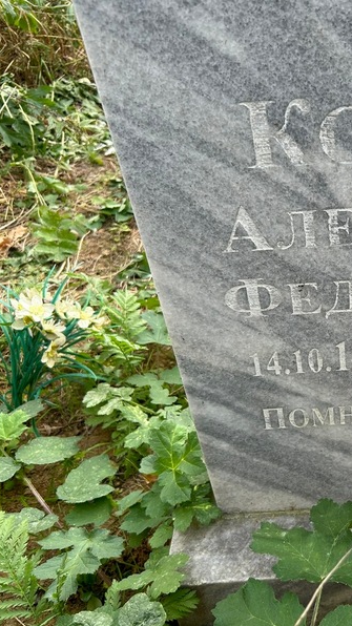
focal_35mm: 38
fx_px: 631
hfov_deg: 29.0
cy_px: 313
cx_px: 357
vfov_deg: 52.8
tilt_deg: -36.6
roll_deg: +1.4
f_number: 1.5
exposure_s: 1/521
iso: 50
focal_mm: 5.7
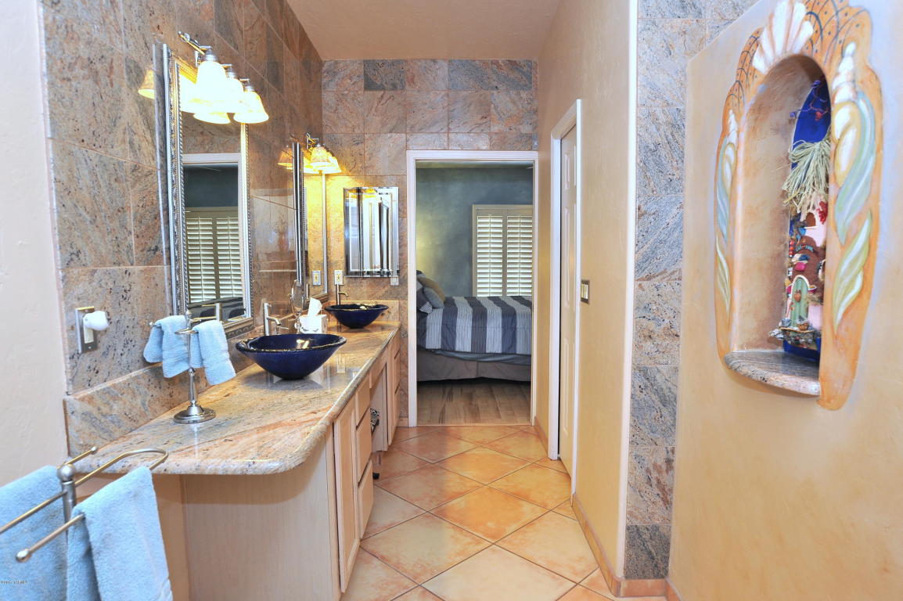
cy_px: 300
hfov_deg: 81.2
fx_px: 526
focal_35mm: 21
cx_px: 452
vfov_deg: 59.4
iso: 1000
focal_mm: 21
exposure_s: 1/40
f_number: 9
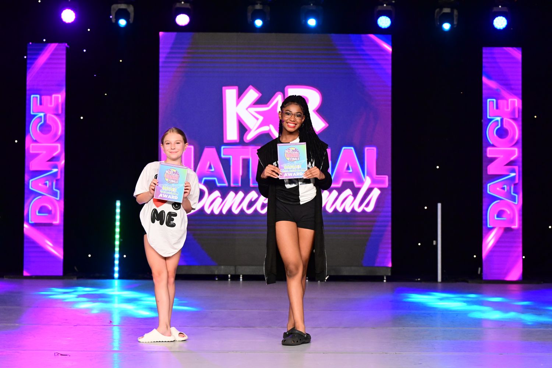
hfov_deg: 26.7
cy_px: 184
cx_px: 276
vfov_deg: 17.9
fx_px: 1165
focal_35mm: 76
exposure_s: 1/800
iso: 4000
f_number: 4
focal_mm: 76
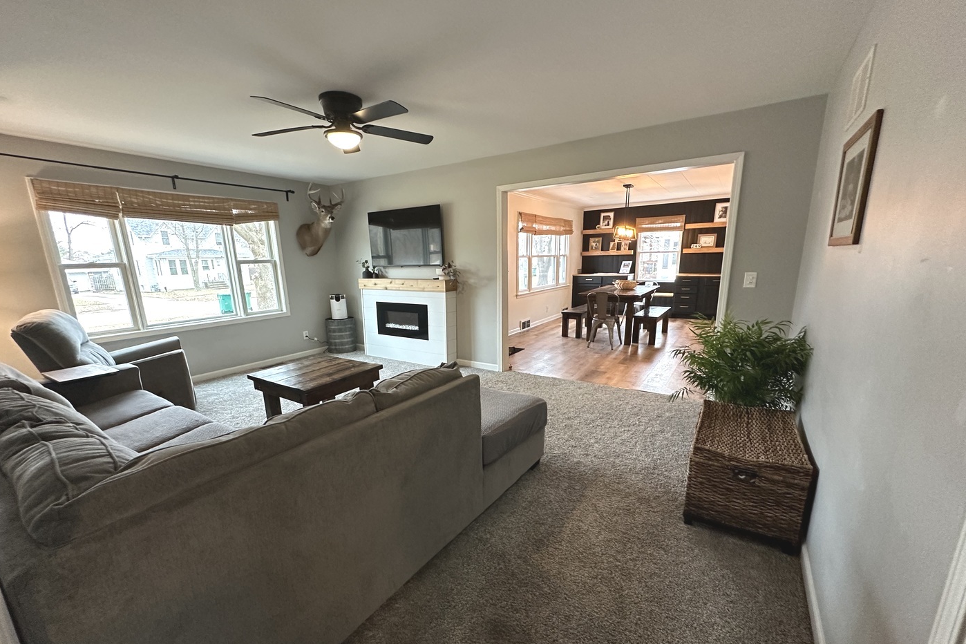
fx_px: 402
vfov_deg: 77.1
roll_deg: +1.4
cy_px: 351
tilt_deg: -12.3
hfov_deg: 100.4
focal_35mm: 15
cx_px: 471
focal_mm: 2.22
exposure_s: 1/60
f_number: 2.2
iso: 400
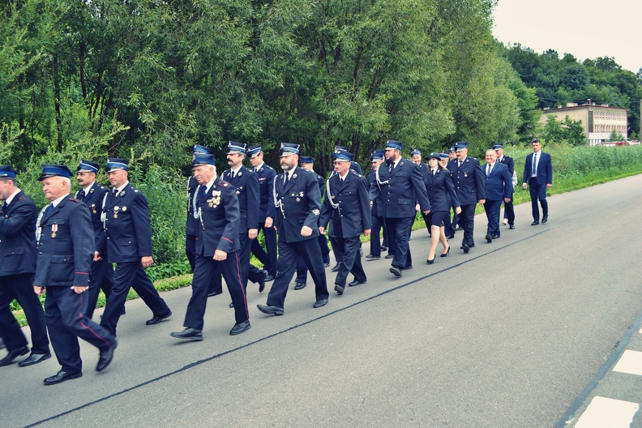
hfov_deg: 61.9
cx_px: 321
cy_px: 214
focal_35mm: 30
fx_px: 535
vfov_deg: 43.6
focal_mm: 20
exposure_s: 1/125
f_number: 5.6
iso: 180
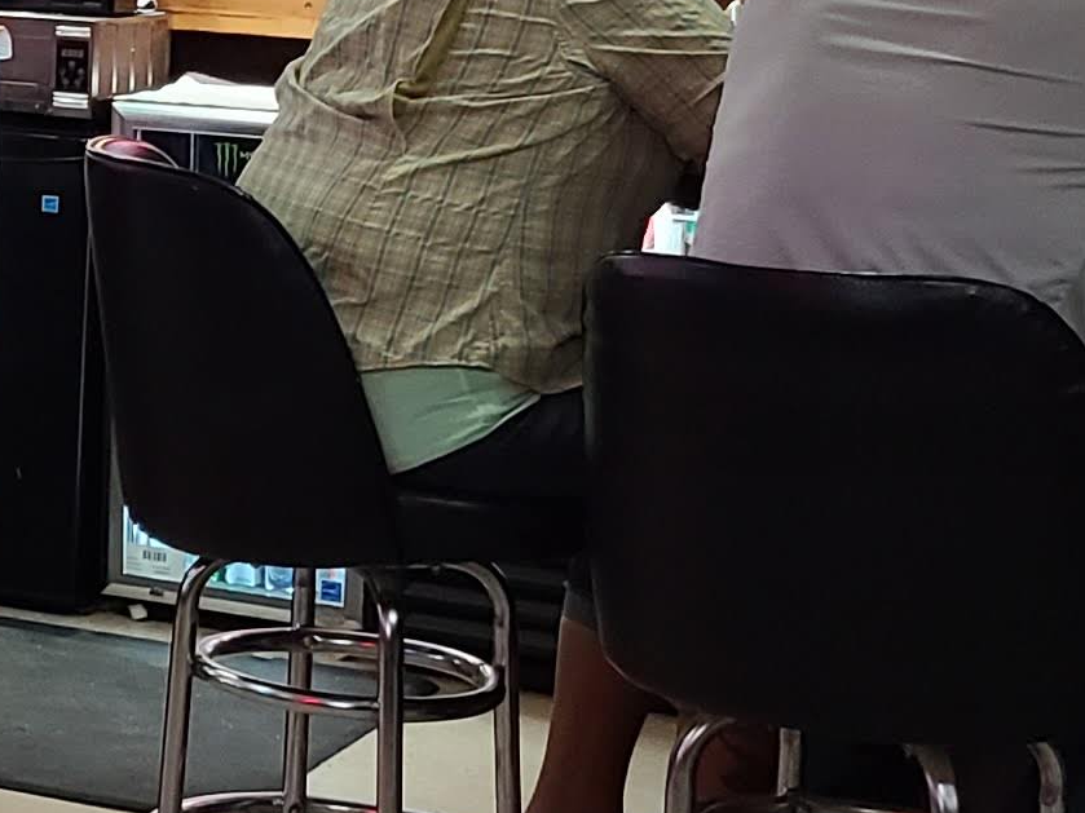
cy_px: -176
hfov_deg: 14.1
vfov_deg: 11.6
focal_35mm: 125
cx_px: -825
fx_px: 3917
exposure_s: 1/40
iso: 320
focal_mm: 5.4
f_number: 1.8
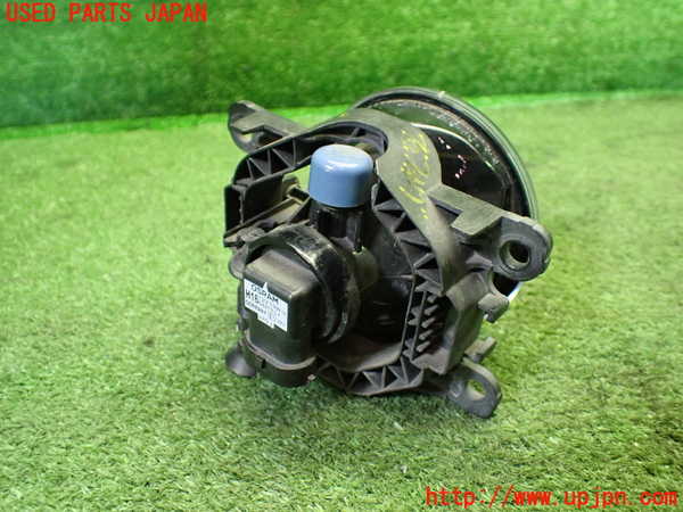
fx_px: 592
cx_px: 342
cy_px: 256
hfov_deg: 60.0
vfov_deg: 46.8
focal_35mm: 30
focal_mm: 5.4
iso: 800
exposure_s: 1/60
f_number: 2.3
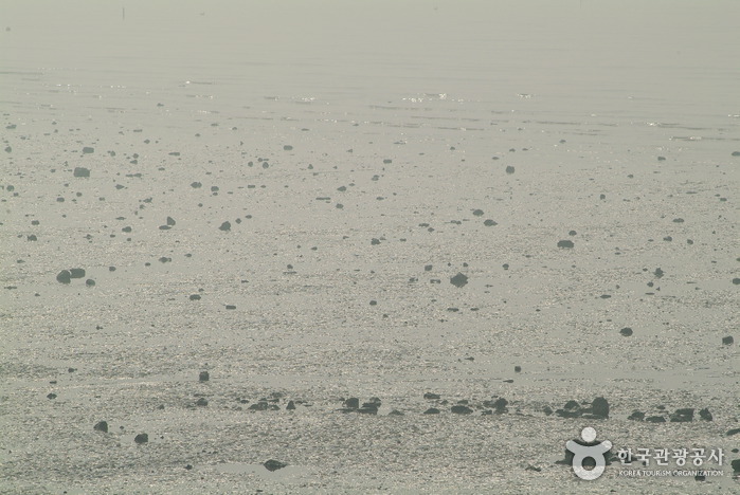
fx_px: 6174
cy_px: 248
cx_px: 370
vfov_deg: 4.6
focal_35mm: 300
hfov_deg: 6.9
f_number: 8
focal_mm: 200
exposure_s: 1/1000
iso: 200
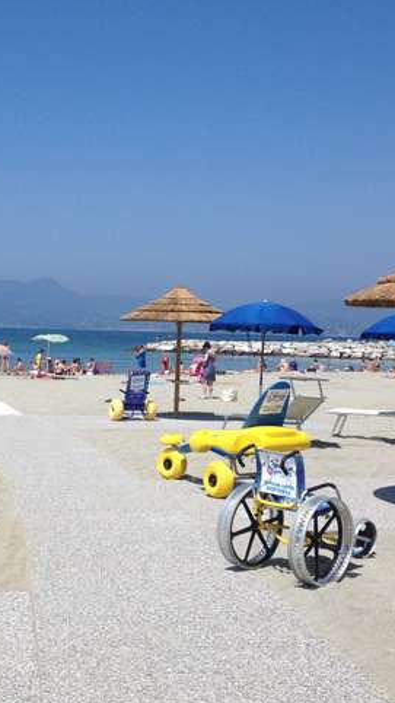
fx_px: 1062
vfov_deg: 36.6
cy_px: 389
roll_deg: -2.6
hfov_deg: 21.0
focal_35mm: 57
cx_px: 155
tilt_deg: -4.5
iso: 50
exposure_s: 1/2907
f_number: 2.4
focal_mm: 4.28
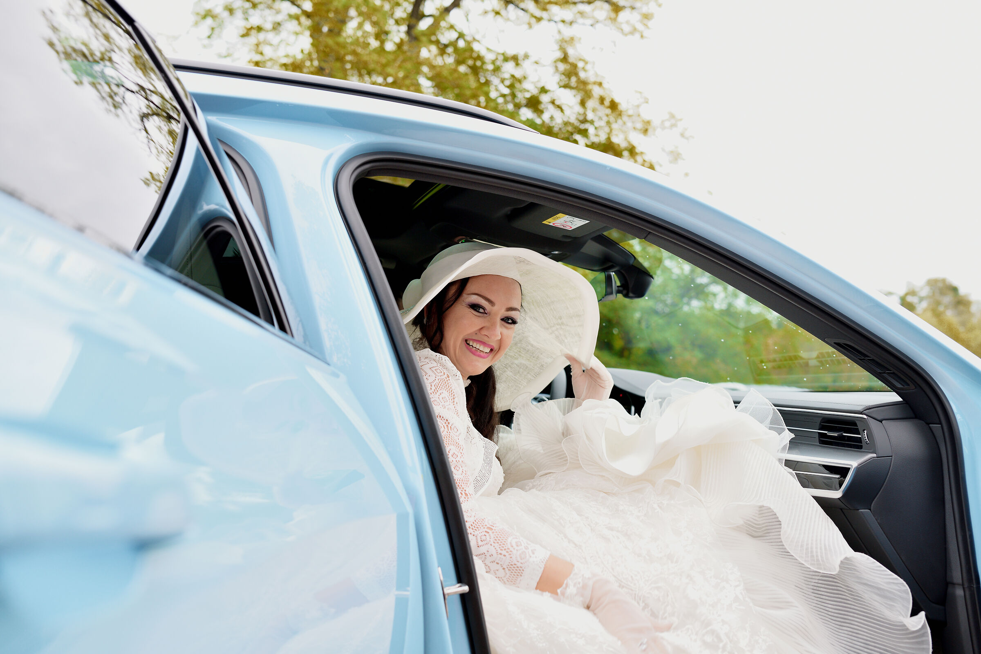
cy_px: 327
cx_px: 490
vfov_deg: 37.9
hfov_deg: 54.4
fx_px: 954
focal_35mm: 35
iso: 250
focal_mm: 35
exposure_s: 1/250
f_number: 3.5
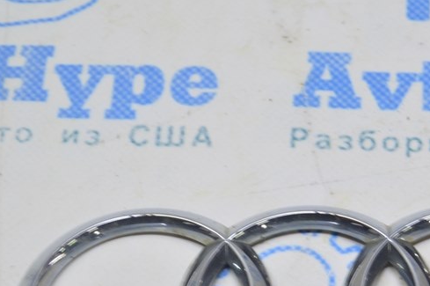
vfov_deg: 8.7
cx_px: 371
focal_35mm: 157
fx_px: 1873
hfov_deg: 13.0
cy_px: 271
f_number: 5.6
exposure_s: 1/20
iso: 400
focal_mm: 50
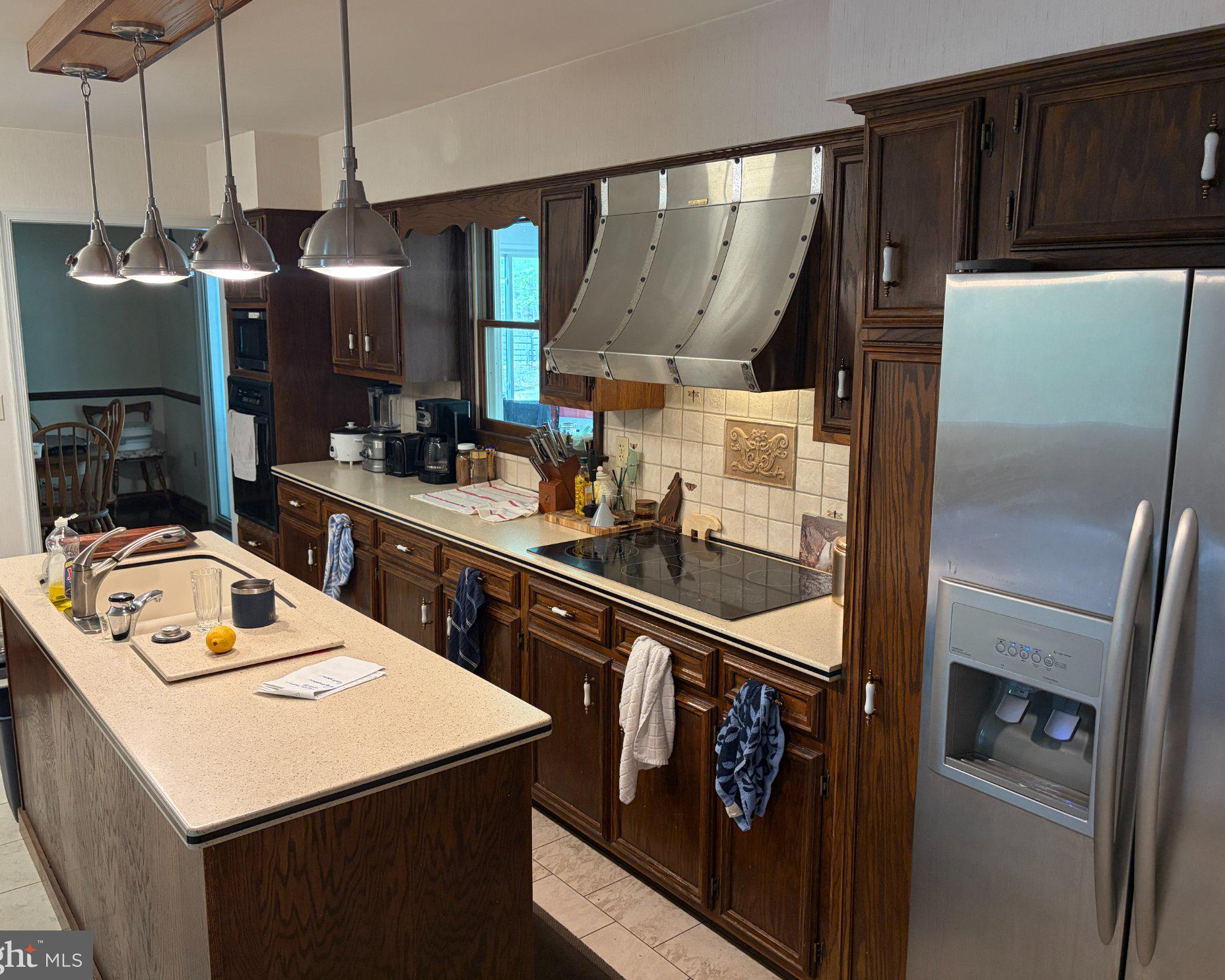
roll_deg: -0.2
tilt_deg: -9.1
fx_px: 1015
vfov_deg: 51.5
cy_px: 478
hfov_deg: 62.2
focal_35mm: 28
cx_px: 604
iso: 250
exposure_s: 1/60
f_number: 1.6
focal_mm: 5.96
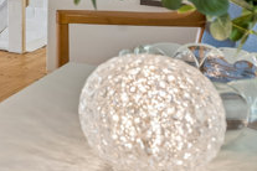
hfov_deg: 15.5
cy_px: -148
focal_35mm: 120
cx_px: -150
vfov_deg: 10.6
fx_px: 857
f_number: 8
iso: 200
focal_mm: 31
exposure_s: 1/8
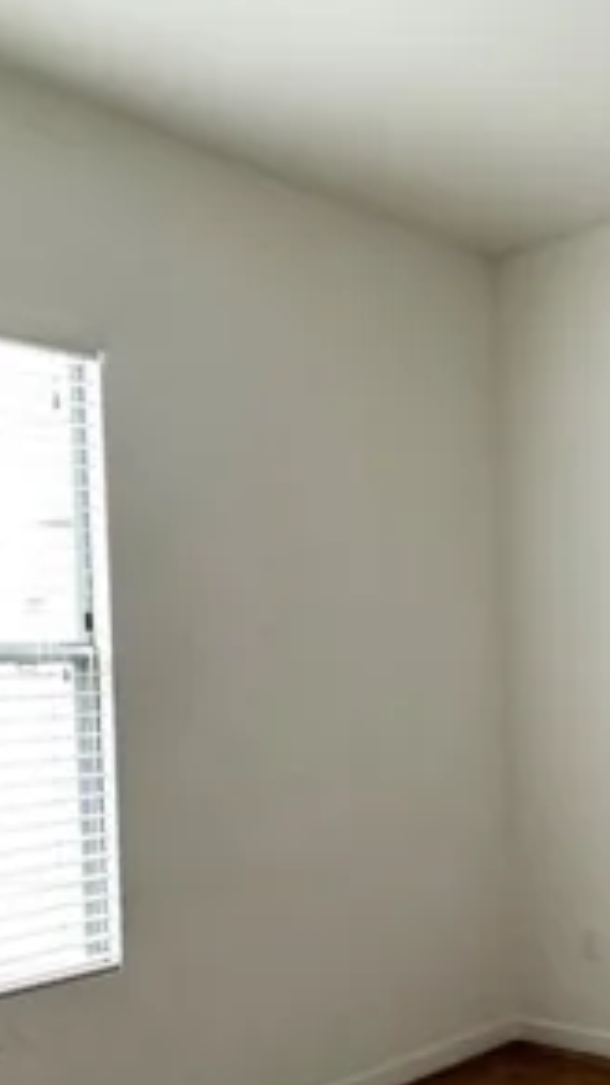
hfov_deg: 27.8
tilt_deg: -1.9
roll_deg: +1.4
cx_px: 668
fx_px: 1123
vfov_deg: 51.0
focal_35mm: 39
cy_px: 691
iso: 125
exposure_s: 1/120
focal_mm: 2.22
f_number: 2.2
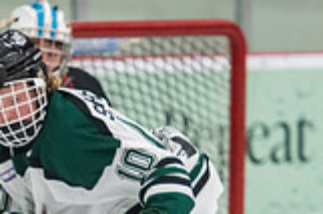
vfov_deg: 2.2
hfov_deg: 3.3
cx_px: 134
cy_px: 317
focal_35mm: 622
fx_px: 5575
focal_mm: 140
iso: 2000
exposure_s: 1/640
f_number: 3.2
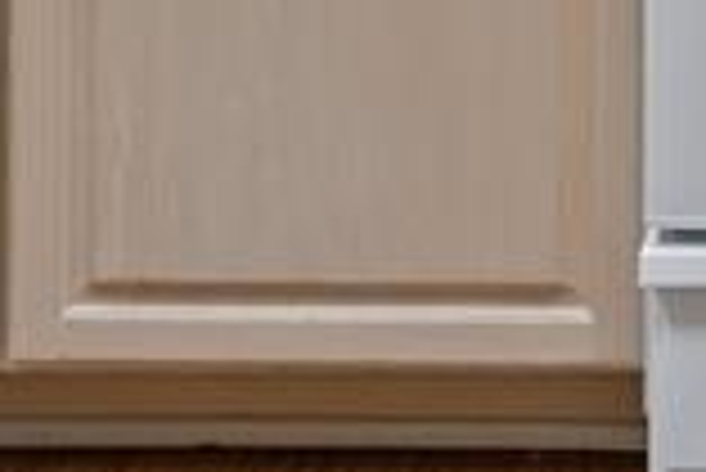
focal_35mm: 104
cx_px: 1185
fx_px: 2041
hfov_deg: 16.9
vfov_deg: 9.9
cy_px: -948
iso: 200
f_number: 8
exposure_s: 1/10
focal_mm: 16
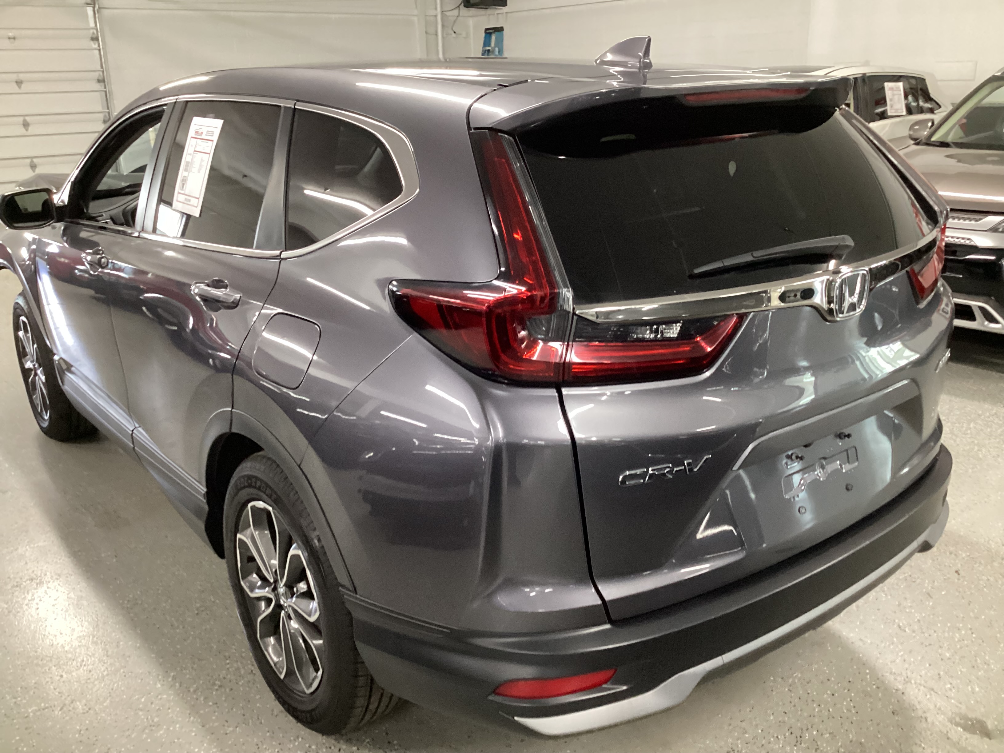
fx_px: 899
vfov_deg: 45.4
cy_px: 376
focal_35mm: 31
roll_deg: +0.6
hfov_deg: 58.4
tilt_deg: -20.3
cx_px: 502
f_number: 2.4
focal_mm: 3.3
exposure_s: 1/40
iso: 400
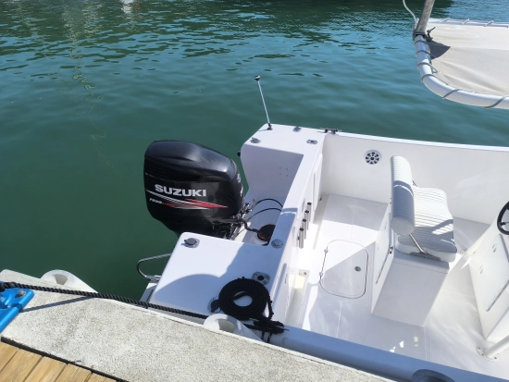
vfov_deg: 58.9
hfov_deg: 73.9
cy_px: 191
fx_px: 338
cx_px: 254
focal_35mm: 23
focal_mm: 6.14
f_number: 1.65
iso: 50
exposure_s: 1/1626
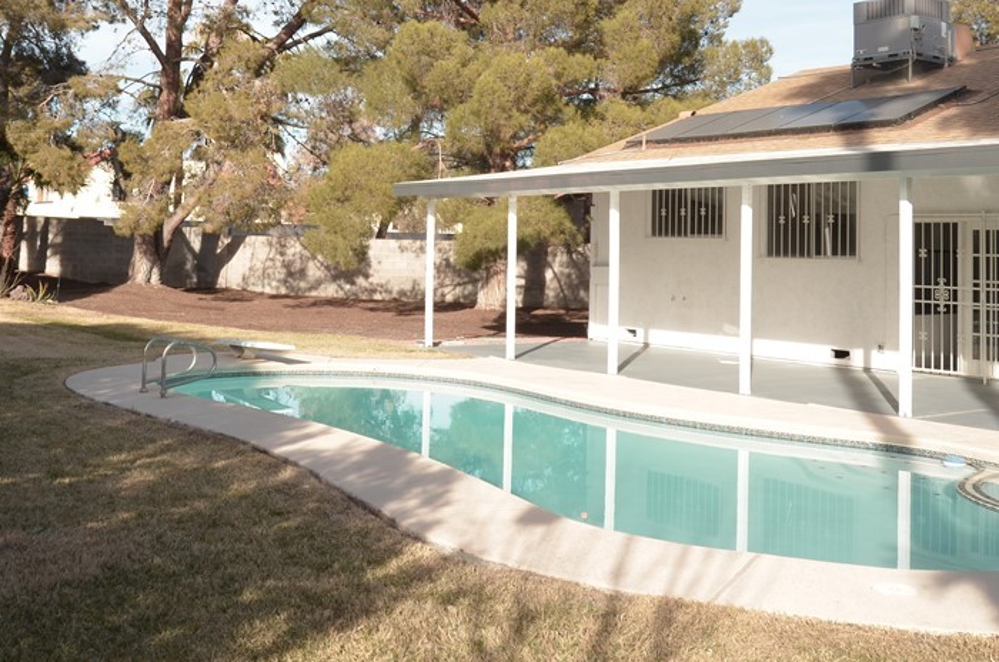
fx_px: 1163
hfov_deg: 46.2
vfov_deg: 31.1
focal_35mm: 42
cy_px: 151
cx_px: 406
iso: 200
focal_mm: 18
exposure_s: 1/250
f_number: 8
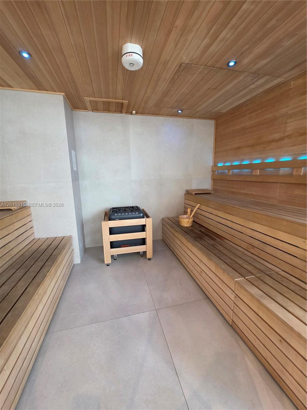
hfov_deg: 89.9
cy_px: 205
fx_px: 154
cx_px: 154
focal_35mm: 13
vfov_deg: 106.2
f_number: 1.9
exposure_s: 1/53.3
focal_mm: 2.2
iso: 200
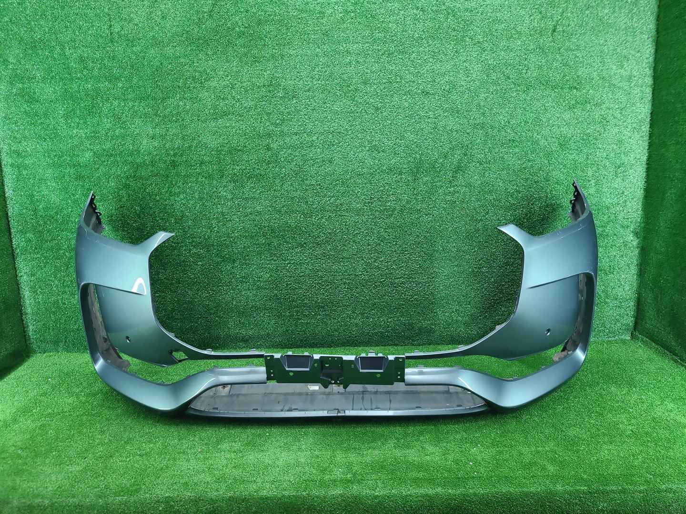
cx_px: 343
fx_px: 515
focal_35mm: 26
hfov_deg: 67.3
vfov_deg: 53.1
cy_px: 257
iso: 227
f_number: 1.8
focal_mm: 5.4
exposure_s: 1/50
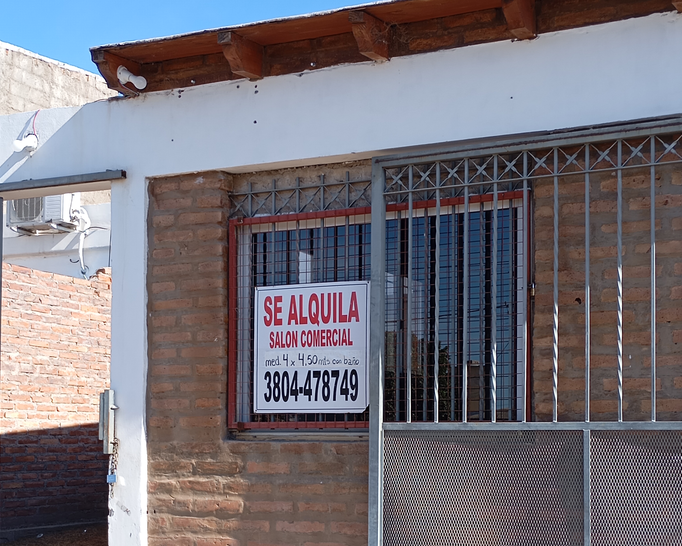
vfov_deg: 27.2
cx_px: 340
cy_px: 416
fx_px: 1110
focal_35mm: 55
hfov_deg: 34.2
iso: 100
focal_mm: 4.27
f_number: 1.8
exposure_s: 1/309
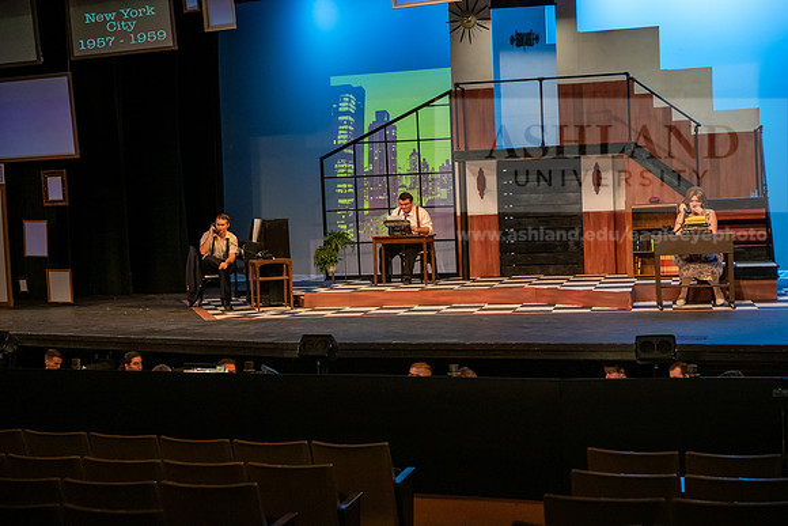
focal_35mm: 60
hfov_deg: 33.4
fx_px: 1314
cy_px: 263
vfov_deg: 22.6
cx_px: 394
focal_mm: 60
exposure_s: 1/200
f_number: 3.5
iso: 2500
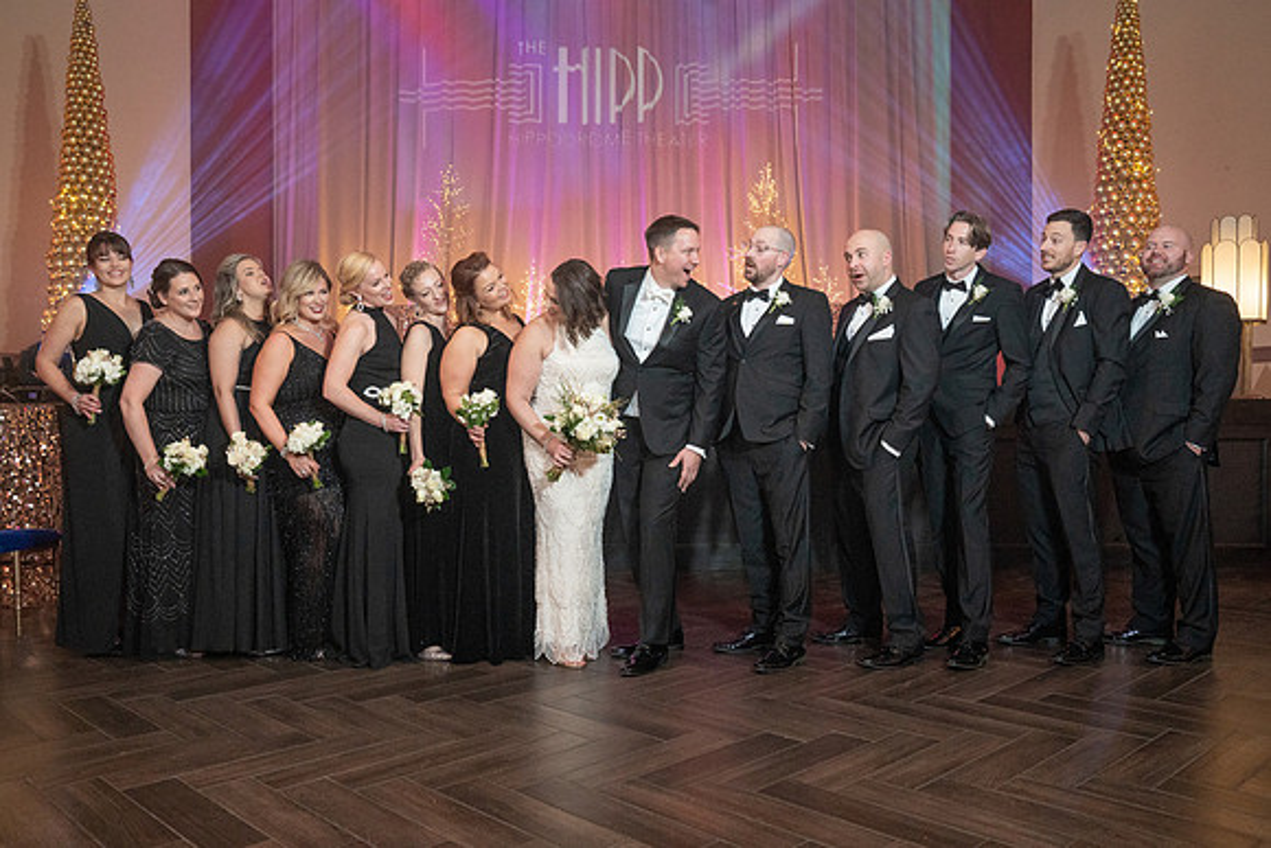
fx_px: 1043
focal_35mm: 30
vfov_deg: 44.3
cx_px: 624
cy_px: 432
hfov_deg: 62.7
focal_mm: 29
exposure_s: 1/100
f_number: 5.6
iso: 4000
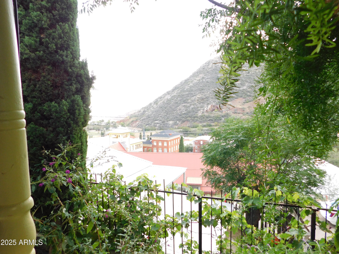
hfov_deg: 73.9
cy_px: 127
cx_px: 170
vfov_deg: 58.9
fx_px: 225
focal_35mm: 23
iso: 200
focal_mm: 4
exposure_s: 1/250
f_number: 3
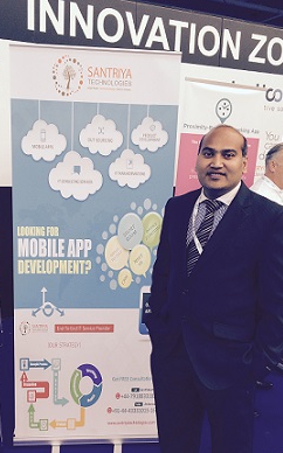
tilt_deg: -12.5
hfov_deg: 36.0
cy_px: 255
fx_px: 433
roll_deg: -0.7
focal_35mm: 35
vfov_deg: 55.2
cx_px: 102
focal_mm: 4.15
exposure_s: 1/60
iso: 40
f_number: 2.2
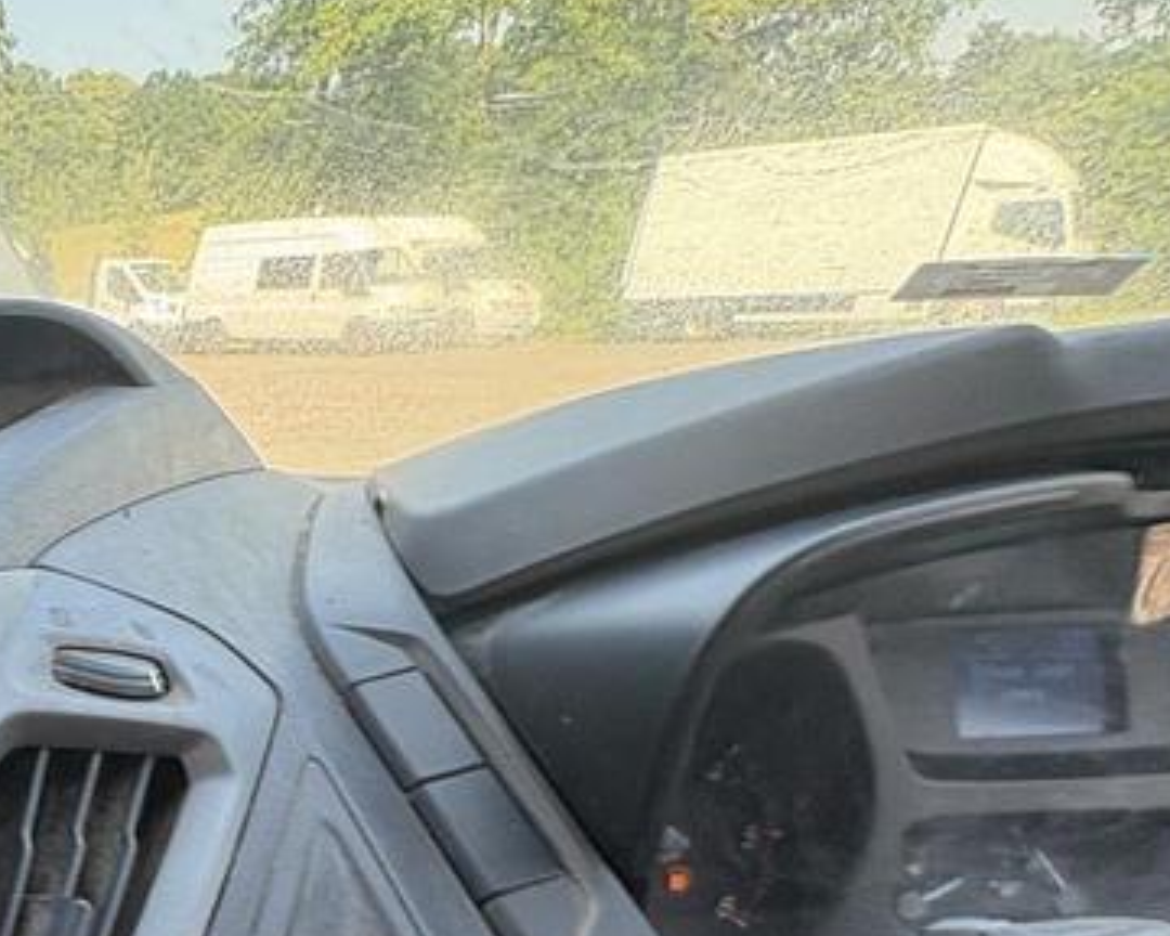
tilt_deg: -31.6
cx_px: -195
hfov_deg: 39.8
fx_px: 1177
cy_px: 978
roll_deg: -6.4
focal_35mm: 34
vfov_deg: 37.7
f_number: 2.2
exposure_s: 1/122
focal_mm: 2.22
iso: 125
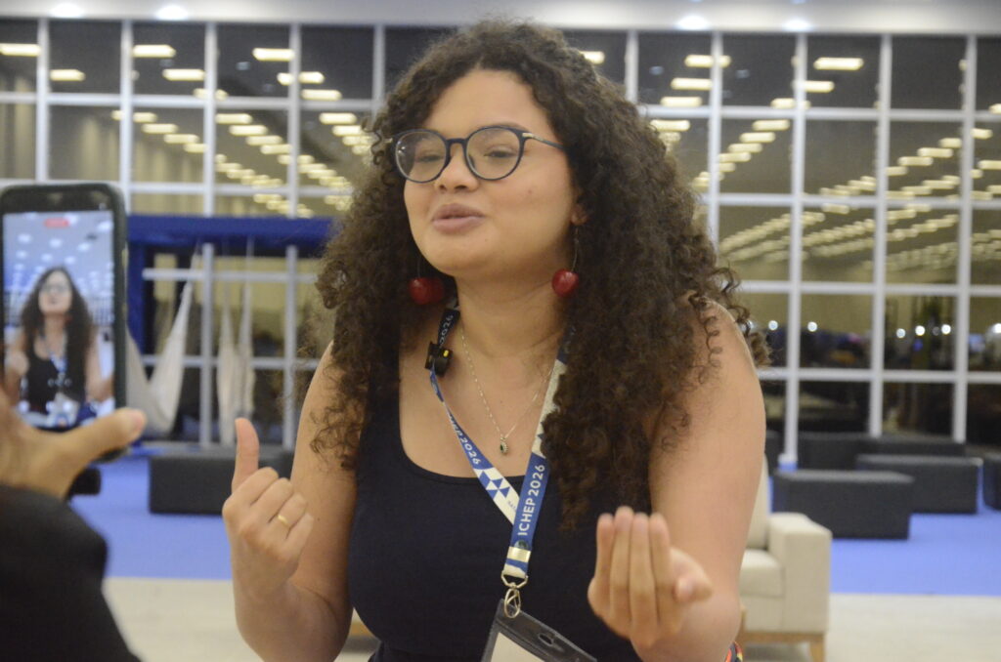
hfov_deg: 27.0
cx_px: 500
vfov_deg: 18.1
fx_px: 2081
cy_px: 331
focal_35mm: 75
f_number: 5.6
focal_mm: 50
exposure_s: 1/160
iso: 6400
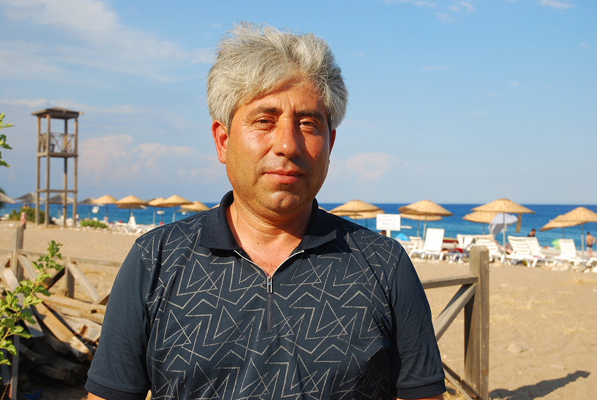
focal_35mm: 46
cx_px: 298
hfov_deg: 42.3
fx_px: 772
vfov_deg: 29.0
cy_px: 200
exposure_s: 1/250
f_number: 6.3
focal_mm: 31
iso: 100
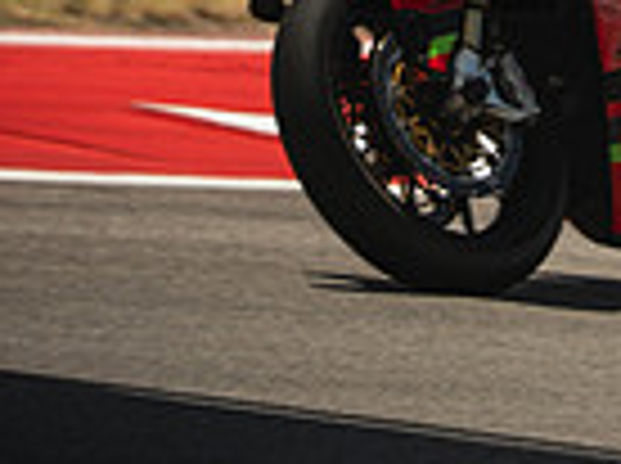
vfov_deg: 0.9
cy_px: -101
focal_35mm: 1702
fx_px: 30480
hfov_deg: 1.2
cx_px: 1292
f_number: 2.8
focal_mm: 280
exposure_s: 1/1600
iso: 160
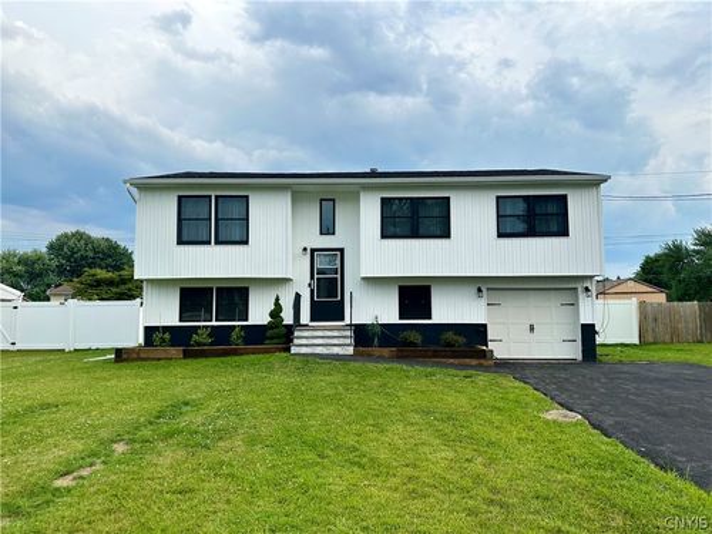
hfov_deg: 71.6
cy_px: 267
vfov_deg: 56.8
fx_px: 494
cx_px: 356
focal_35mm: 24
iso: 80
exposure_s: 1/2525
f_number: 1.78
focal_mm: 6.86
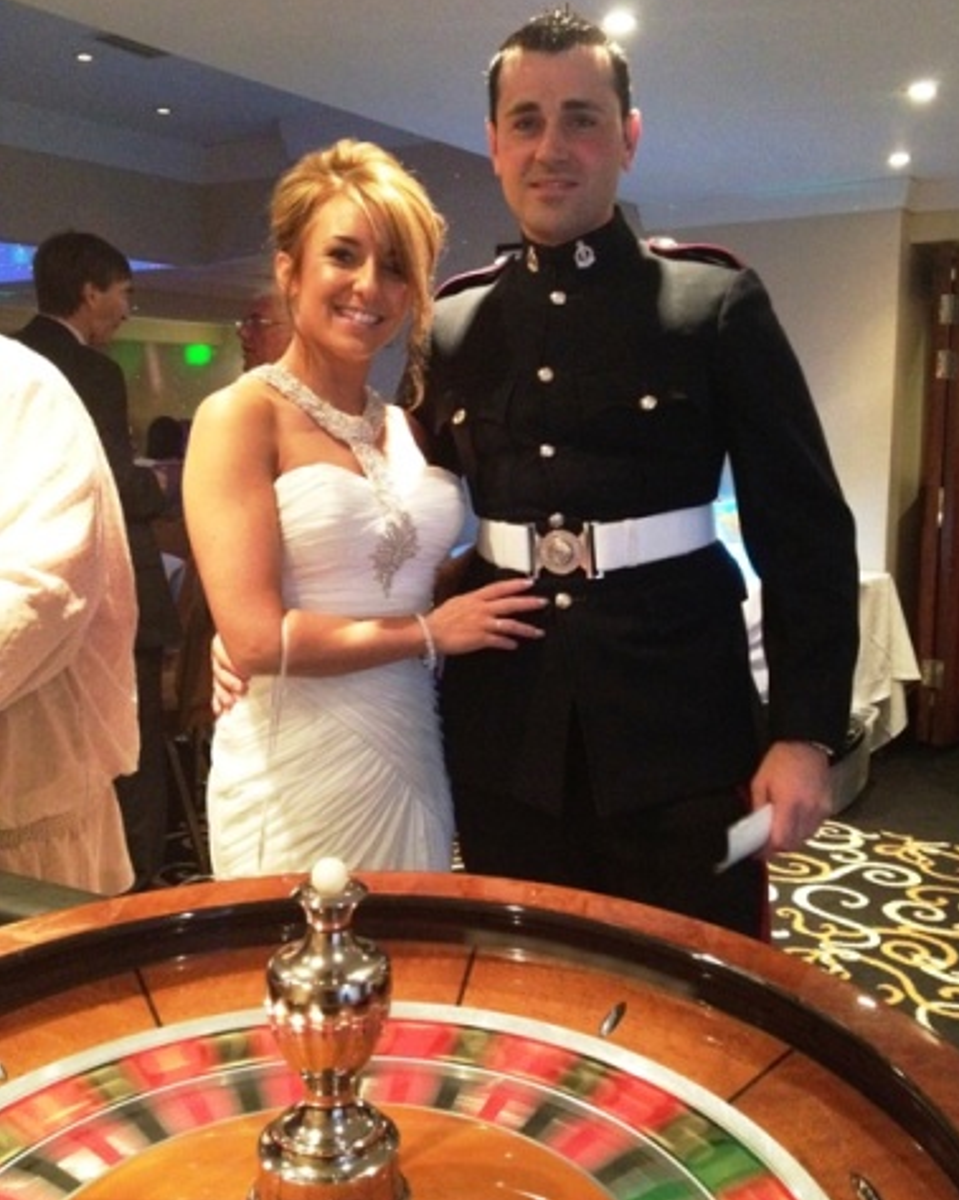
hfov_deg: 40.1
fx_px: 1314
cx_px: 485
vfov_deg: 49.1
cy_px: 568
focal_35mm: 37
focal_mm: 4.28
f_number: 2.4
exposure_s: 1/15
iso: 640
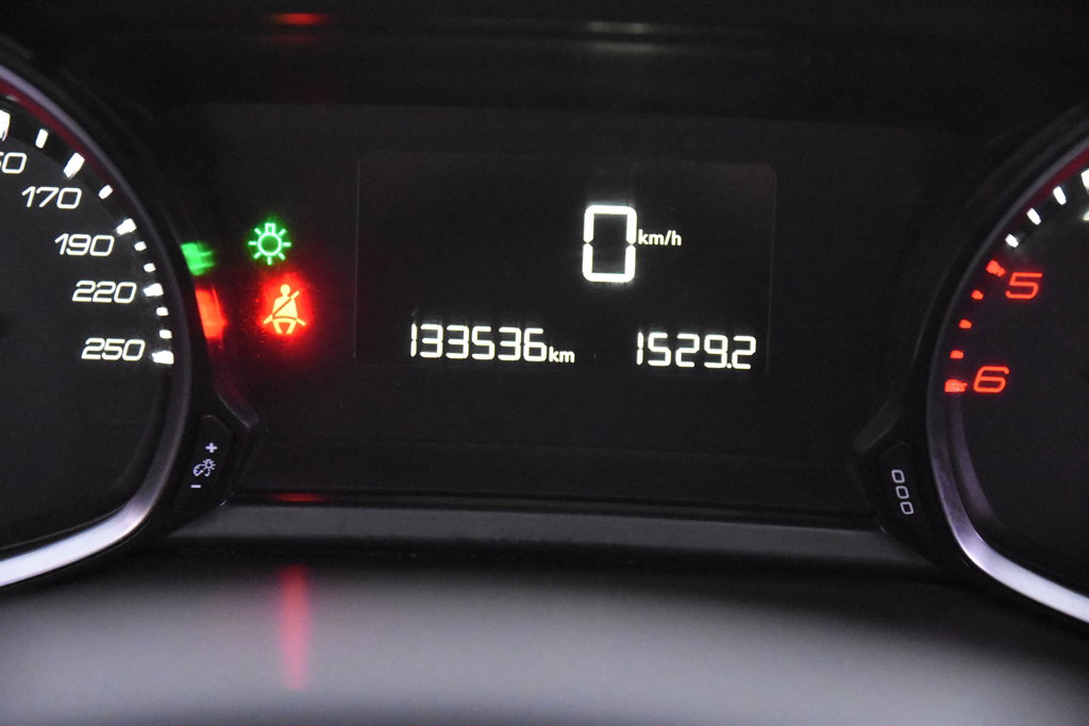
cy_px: 363
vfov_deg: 13.0
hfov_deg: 19.5
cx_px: 544
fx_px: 3176
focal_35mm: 105
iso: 12800
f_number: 4
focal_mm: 70
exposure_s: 1/80
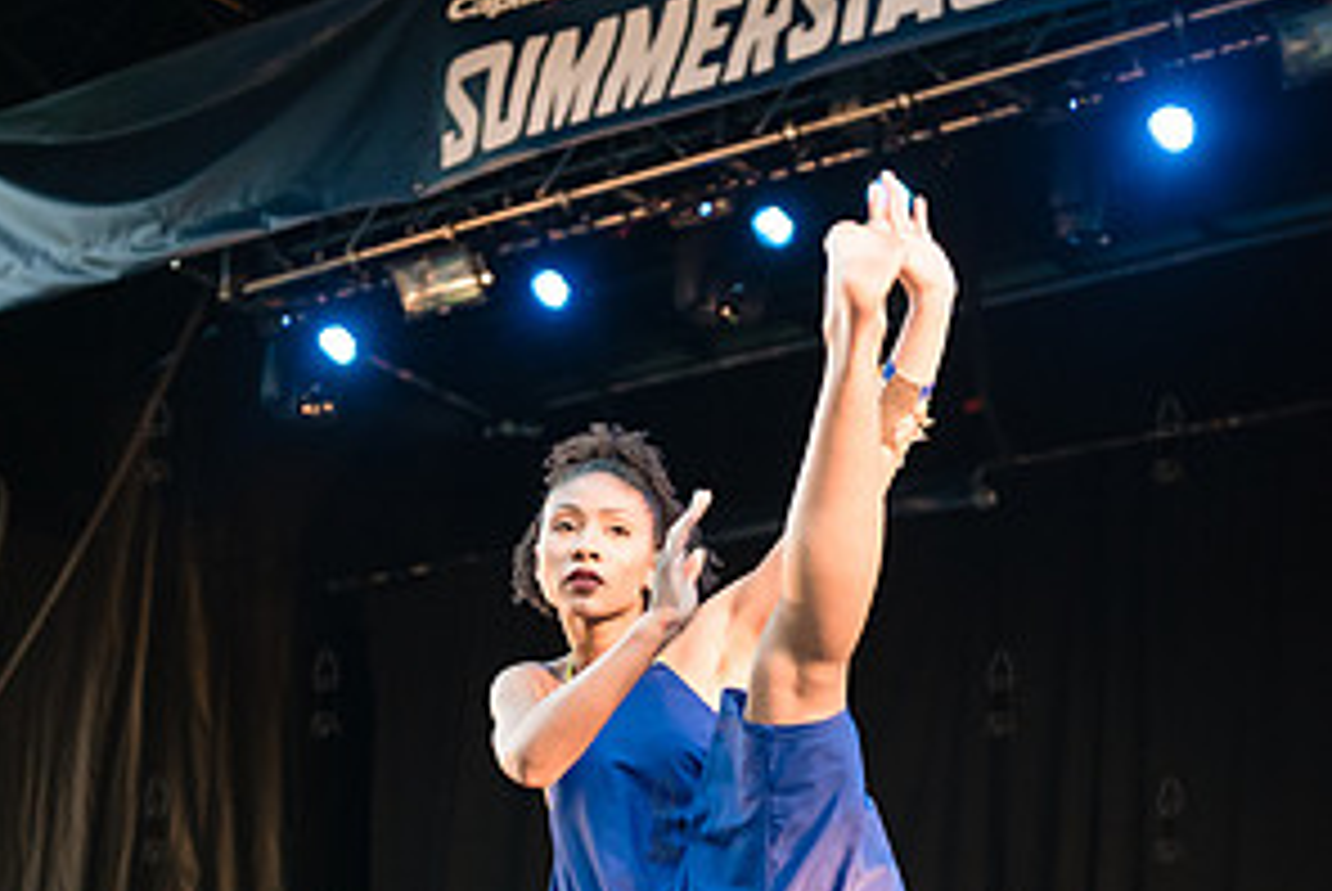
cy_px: 819
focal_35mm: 85
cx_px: 662
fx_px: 3148
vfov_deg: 15.9
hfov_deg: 23.9
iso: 3200
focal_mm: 56
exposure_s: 1/400
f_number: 2.8
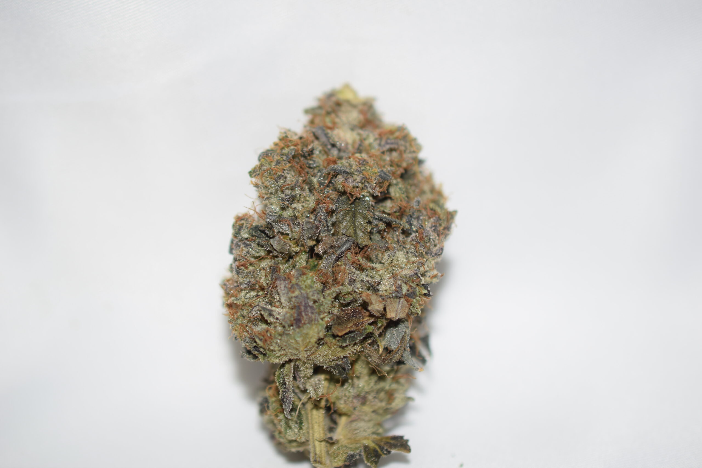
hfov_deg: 33.4
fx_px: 1170
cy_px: 234
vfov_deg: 22.6
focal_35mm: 60
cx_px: 351
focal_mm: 40
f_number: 3.2
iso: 100
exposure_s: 1/60
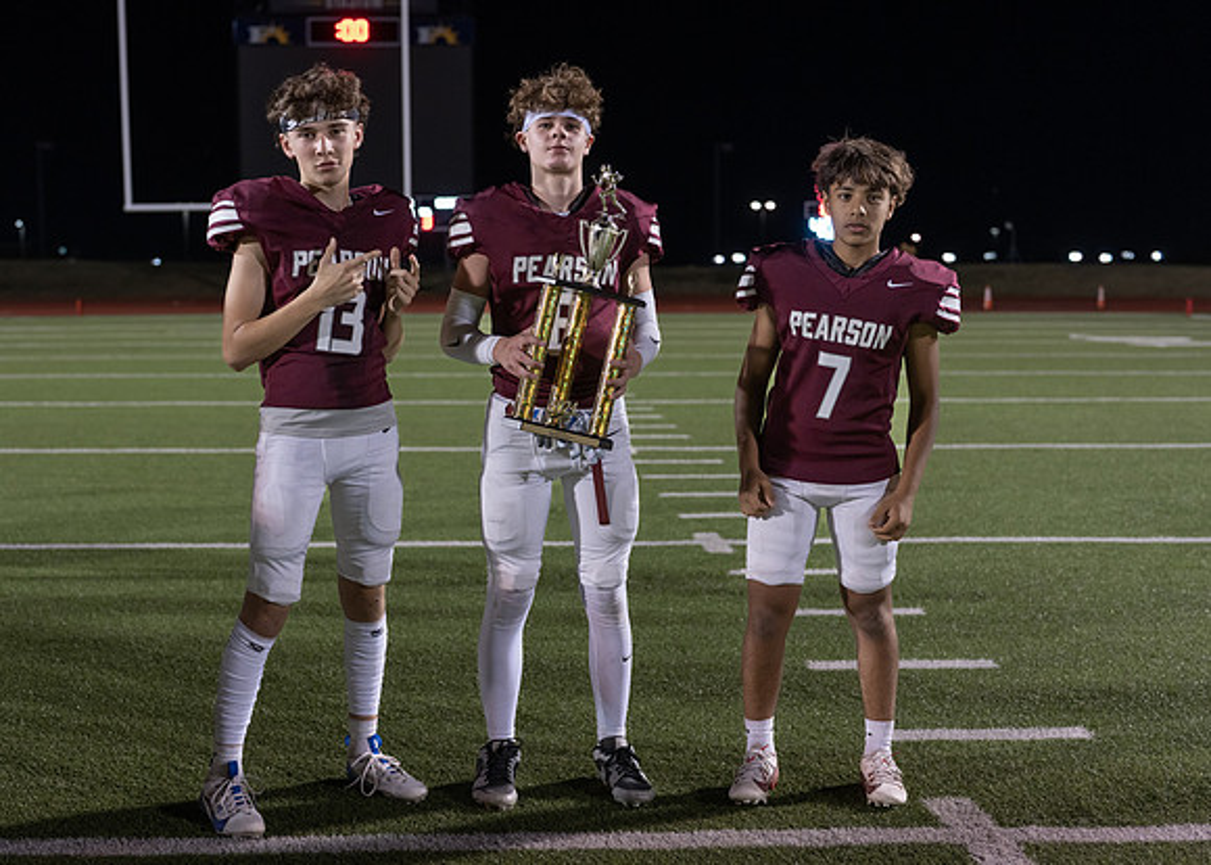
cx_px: 552
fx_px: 1907
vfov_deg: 25.5
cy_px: 447
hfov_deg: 35.2
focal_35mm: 55
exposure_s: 1/320
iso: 1000
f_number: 2.8
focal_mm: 50
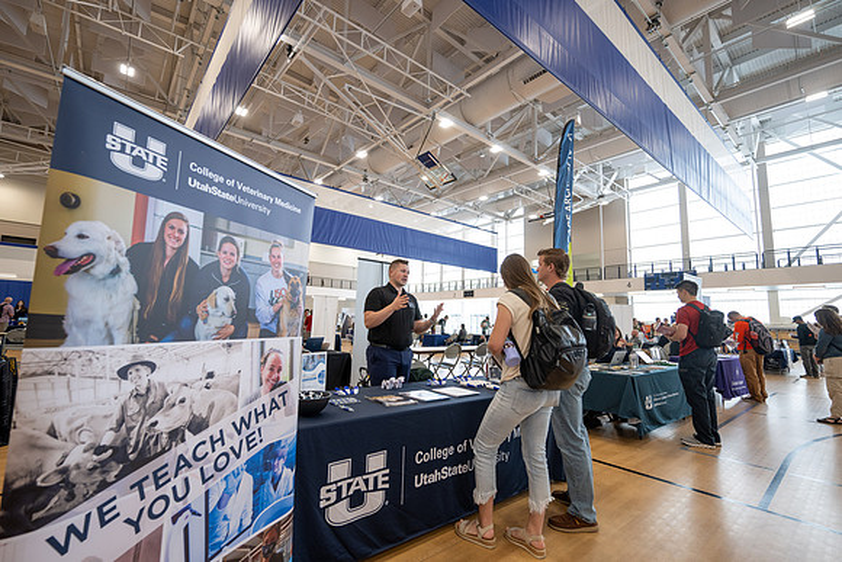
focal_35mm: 16
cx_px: 421
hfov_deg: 96.7
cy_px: 281
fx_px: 374
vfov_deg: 73.8
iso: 800
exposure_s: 1/100
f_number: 4
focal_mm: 16
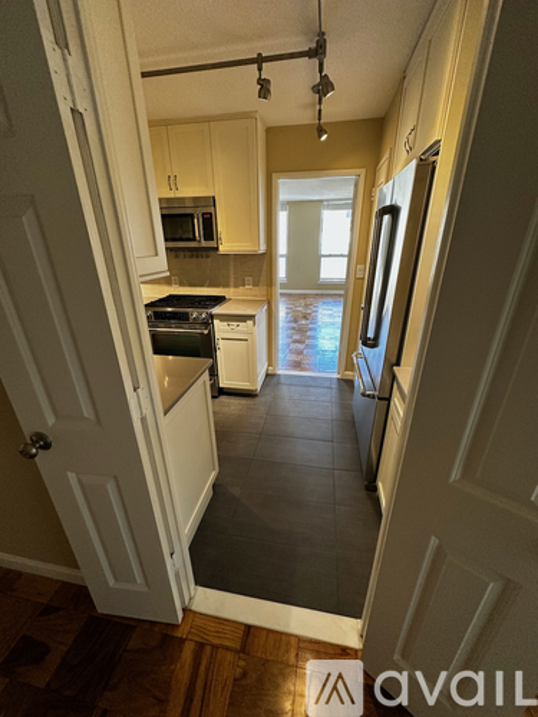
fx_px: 290
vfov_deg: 102.1
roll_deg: +1.2
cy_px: 358
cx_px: 269
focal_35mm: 14
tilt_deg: -21.2
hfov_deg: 85.7
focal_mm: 2.22
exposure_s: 1/120
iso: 250
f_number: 2.2
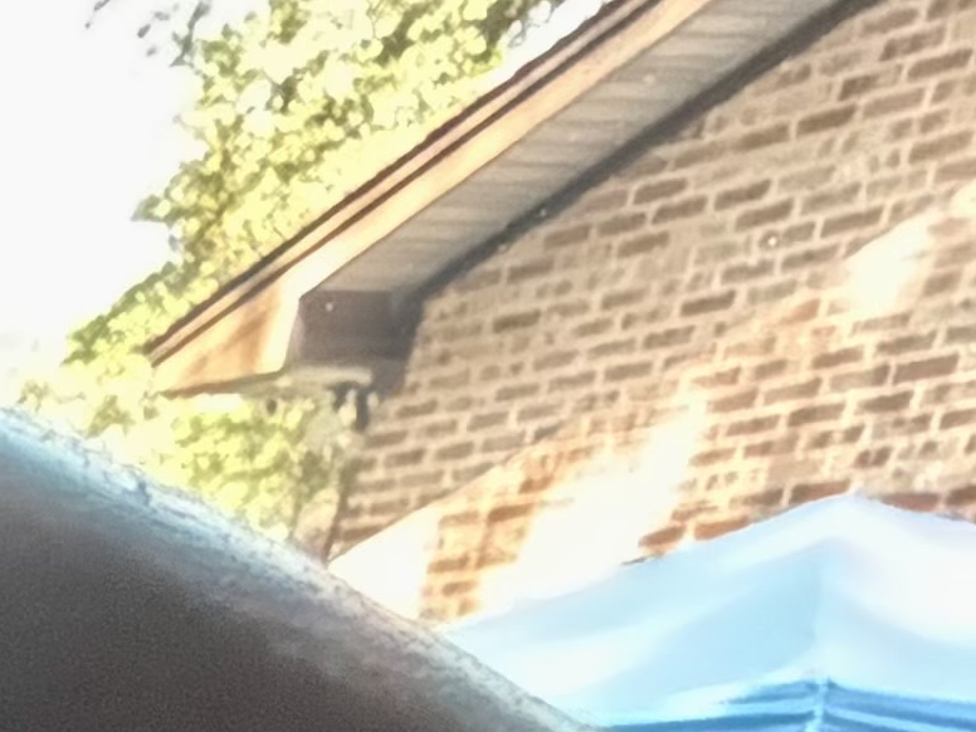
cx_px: -1576
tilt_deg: -28.1
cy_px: 2473
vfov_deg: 9.5
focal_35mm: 103
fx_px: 2904
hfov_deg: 12.8
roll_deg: -0.4
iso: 640
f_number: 2.2
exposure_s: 1/60
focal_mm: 2.22
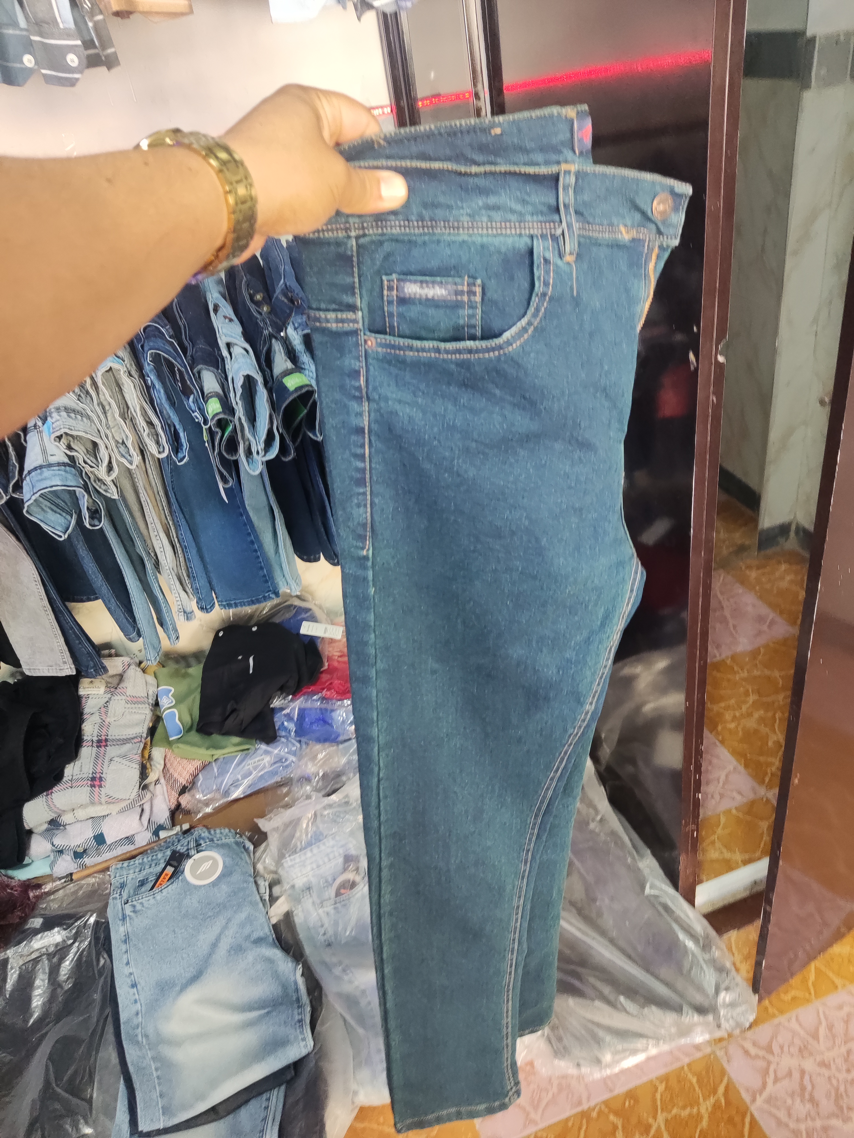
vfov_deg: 67.3
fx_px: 855
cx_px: 427
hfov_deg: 53.1
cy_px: 569
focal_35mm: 26
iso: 270
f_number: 1.79
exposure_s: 1/50
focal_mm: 4.74
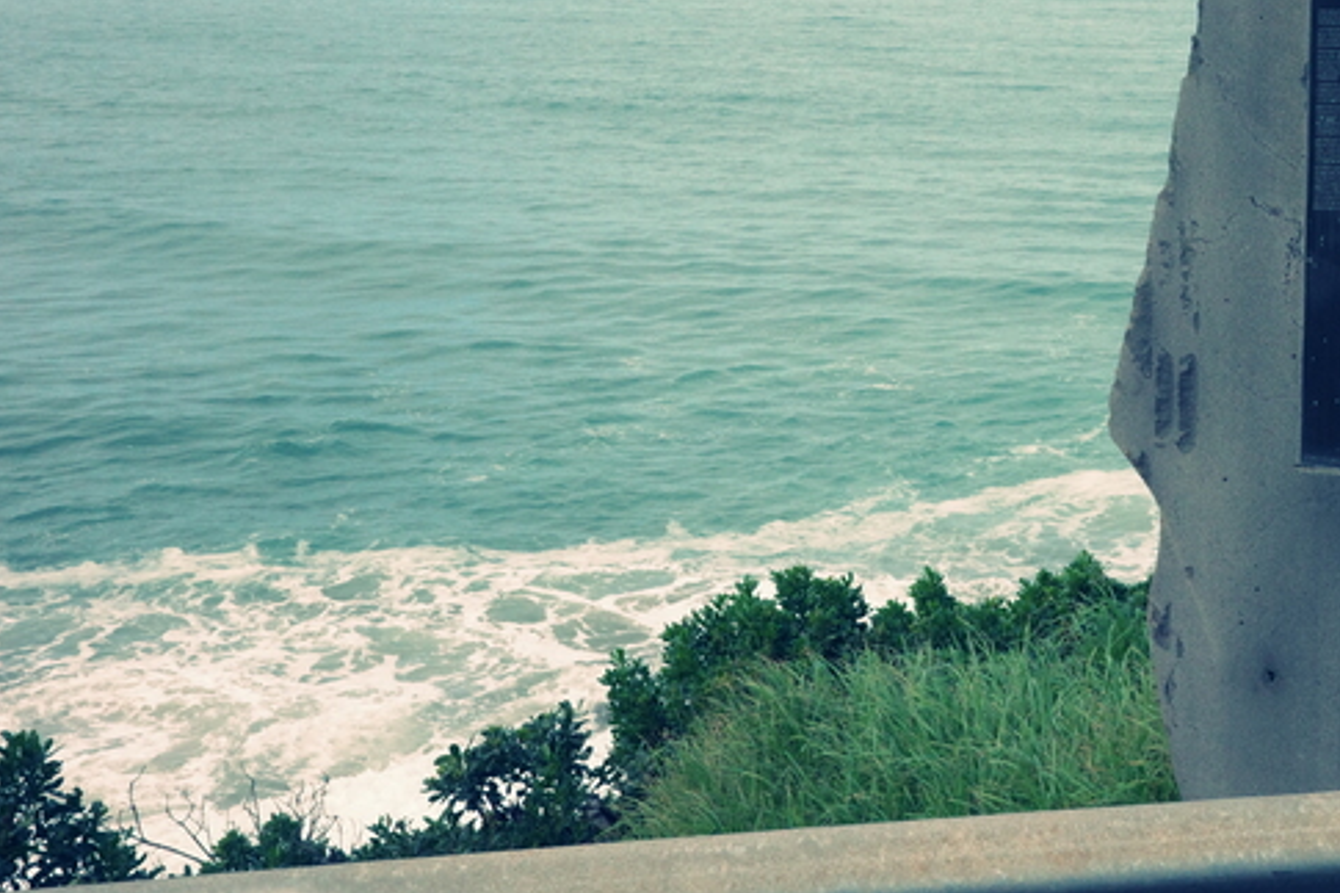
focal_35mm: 66
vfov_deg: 20.4
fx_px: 2456
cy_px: 217
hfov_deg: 29.8
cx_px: 1075
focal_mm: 26
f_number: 16
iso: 1250
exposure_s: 1/500
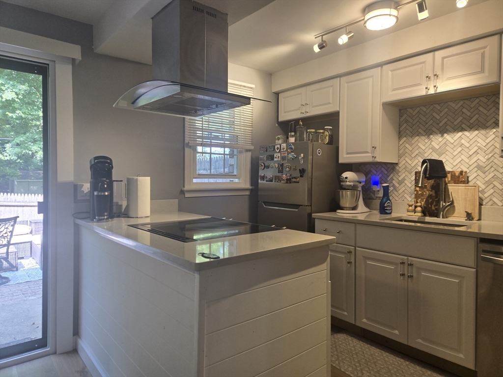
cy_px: 188
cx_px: 252
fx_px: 334
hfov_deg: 73.9
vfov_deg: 58.9
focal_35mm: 23
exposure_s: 1/120
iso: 80
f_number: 1.8
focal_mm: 5.4
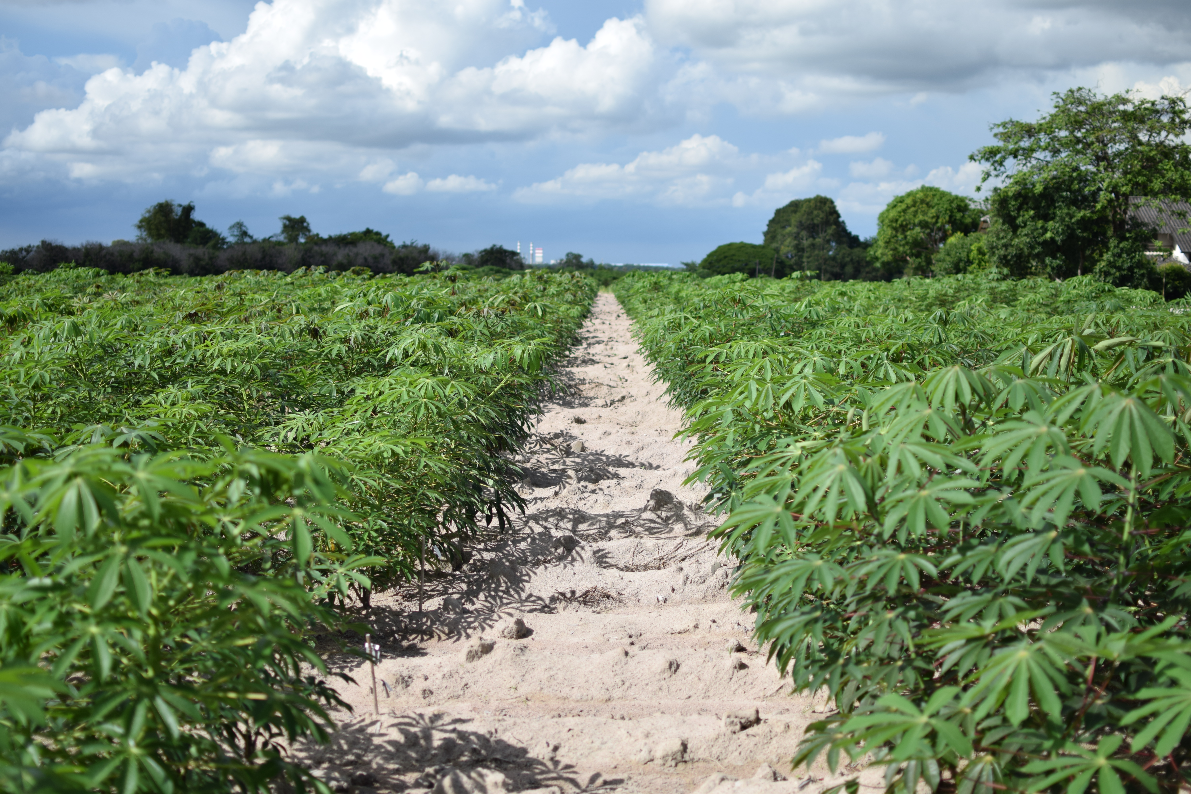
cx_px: 596
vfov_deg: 25.8
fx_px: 1737
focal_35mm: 52
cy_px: 397
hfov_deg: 37.9
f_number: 2
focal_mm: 35
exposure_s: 1/4000
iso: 100
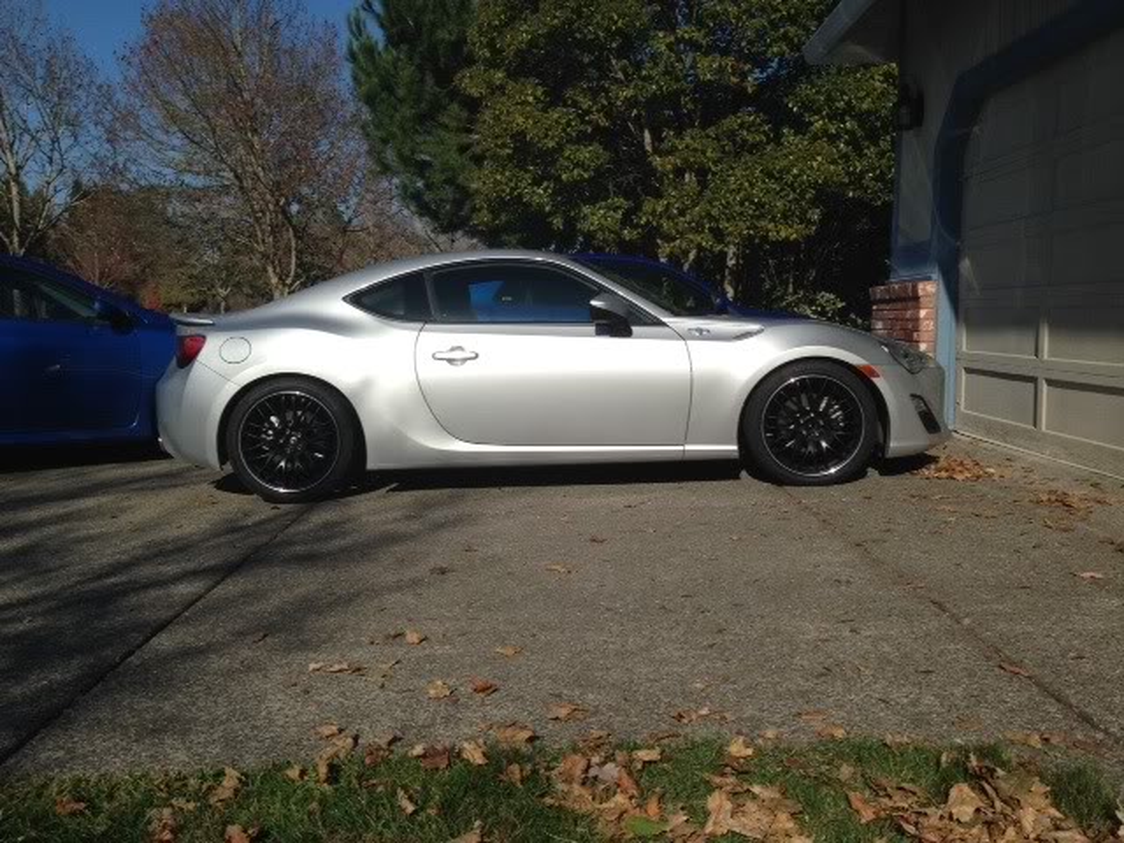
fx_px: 1072
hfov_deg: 55.4
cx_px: 562
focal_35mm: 33
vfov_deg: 42.9
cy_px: 422
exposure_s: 1/3195
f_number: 2.4
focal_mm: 4.1
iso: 50
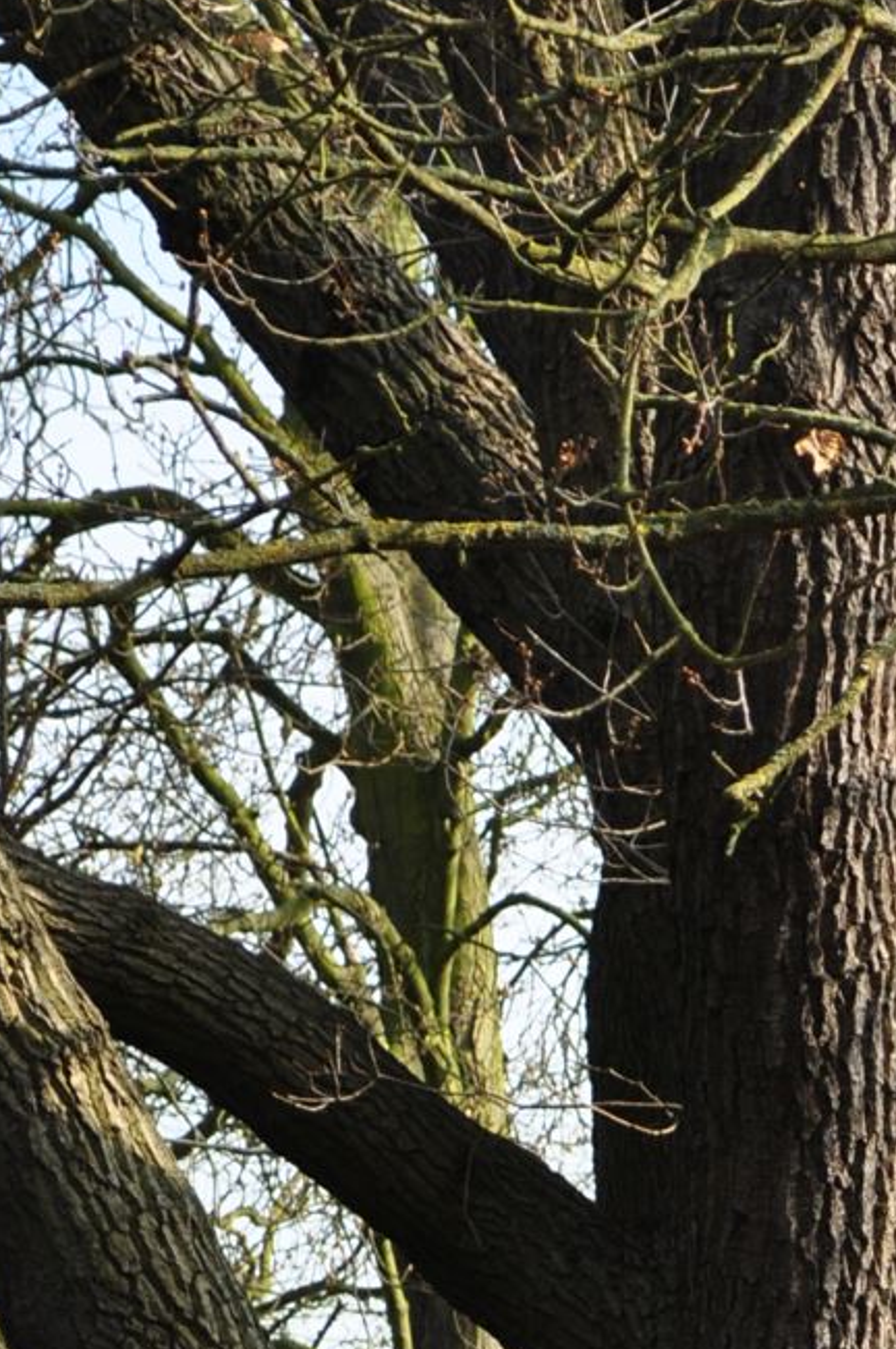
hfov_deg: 5.1
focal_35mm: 270
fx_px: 10087
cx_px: 876
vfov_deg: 7.5
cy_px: 1975
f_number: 8
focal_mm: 55
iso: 200
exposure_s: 1/250
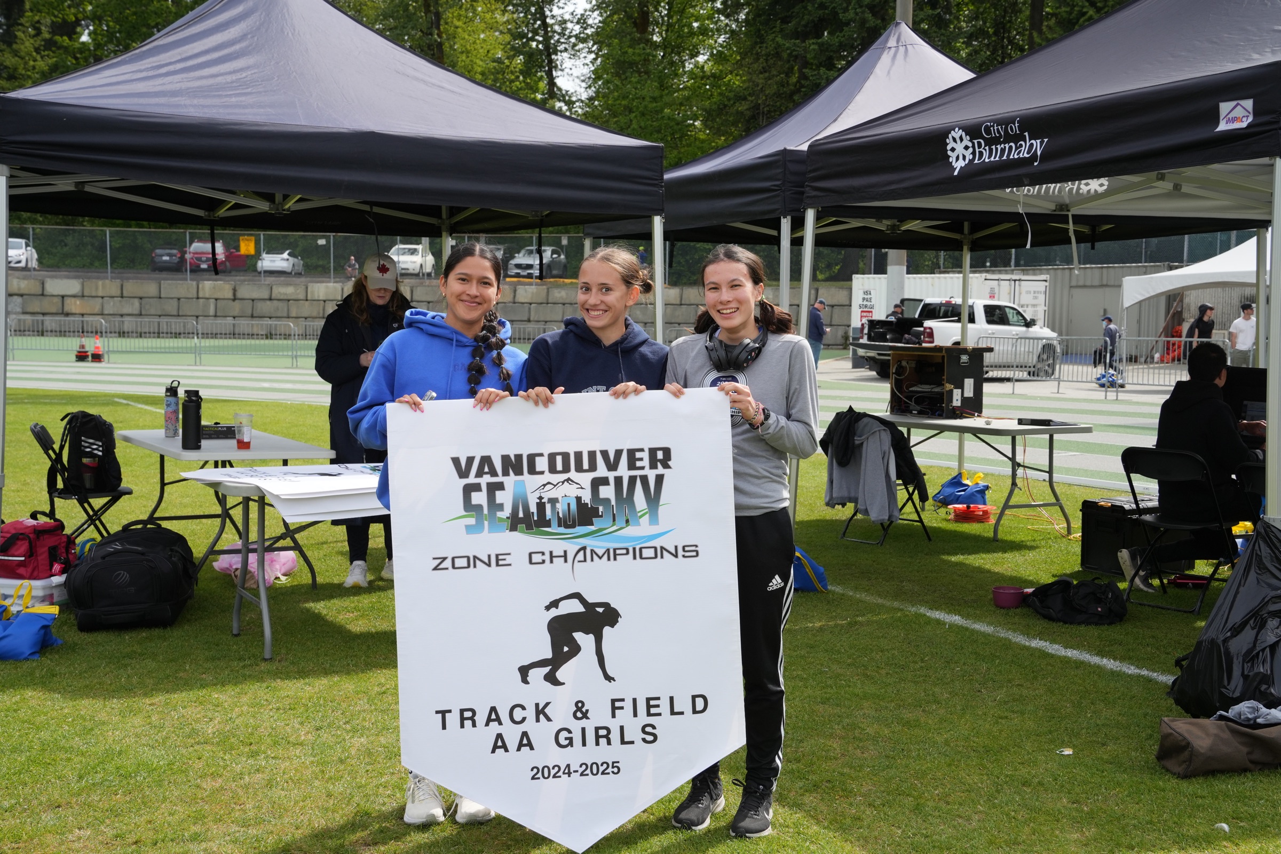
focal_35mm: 48
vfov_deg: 28.1
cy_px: 427
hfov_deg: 41.1
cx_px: 640
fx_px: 1708
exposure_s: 1/400
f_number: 9
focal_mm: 48
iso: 320
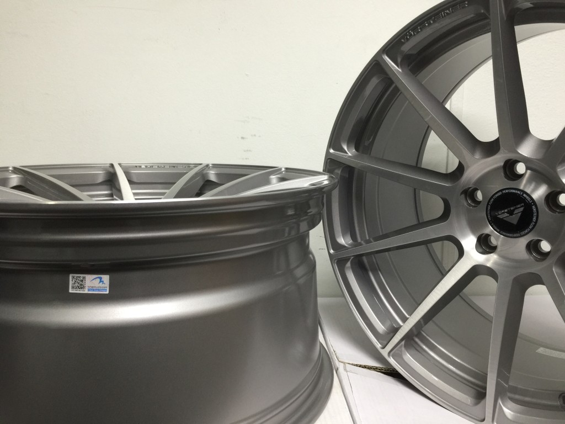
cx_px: 282
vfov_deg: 48.2
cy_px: 212
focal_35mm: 29
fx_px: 473
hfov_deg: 61.7
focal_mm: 4.15
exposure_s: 1/17
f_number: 2.2
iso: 64
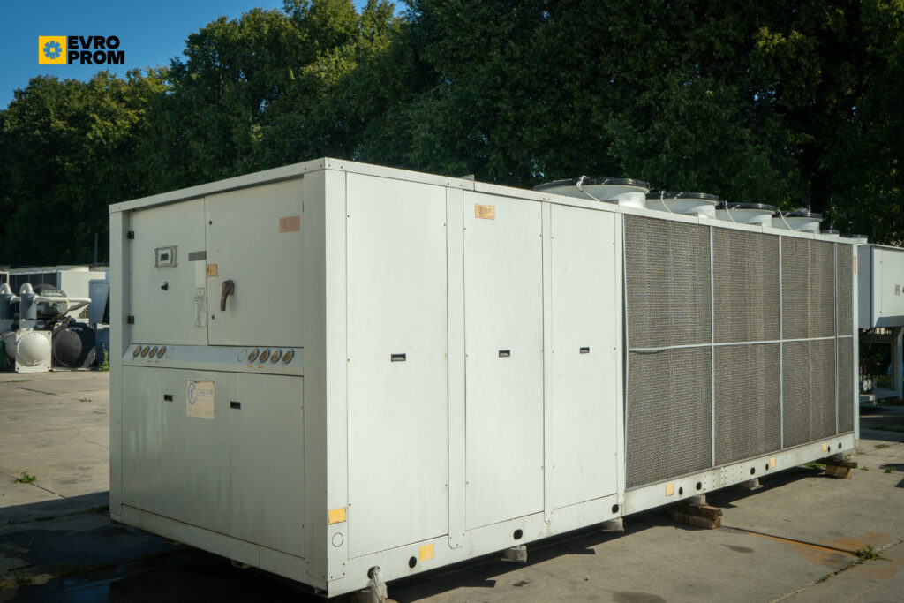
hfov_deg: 55.8
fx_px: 854
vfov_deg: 38.9
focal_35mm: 34
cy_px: 302
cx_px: 452
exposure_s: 1/80
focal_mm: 34
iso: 400
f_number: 18
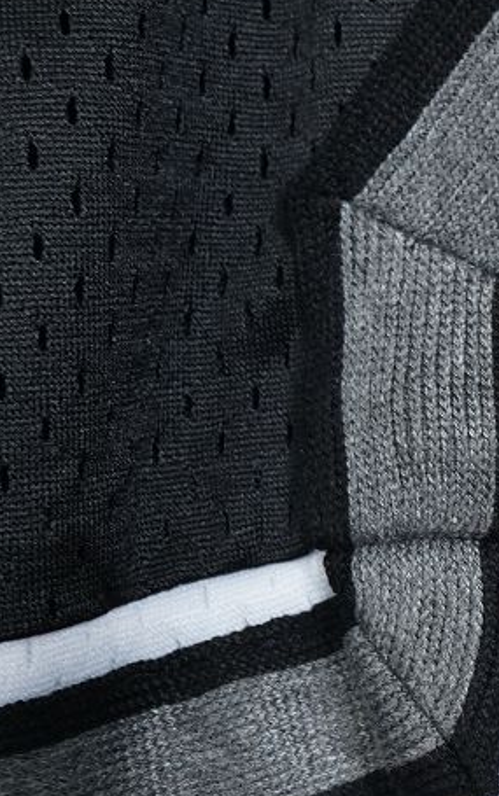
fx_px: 2042
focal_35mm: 94
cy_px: 311
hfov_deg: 12.8
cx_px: 877
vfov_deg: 22.0
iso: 1600
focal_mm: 35
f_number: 10
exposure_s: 1/100
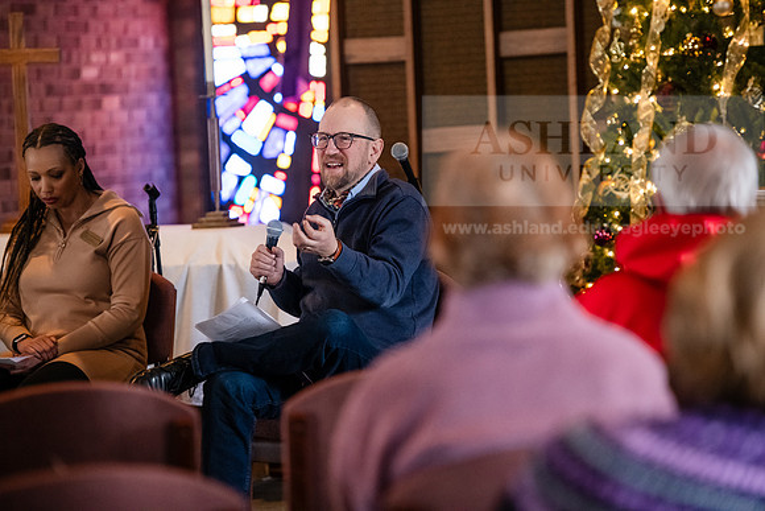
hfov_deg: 12.4
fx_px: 3507
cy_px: 256
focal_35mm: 165
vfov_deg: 8.3
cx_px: 382
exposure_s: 1/200
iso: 3200
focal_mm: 165
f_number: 2.8
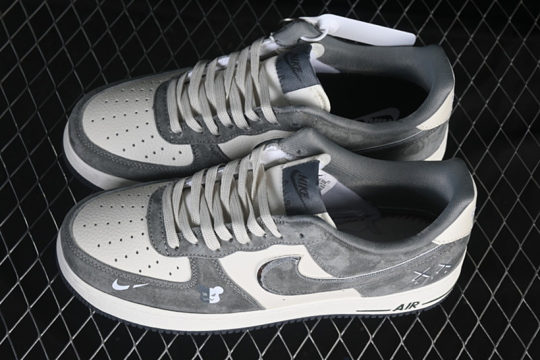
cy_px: 180
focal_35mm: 75
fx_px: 1125
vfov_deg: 18.2
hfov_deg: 27.0
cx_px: 270
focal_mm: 50
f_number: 7.1
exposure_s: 1/60
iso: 160
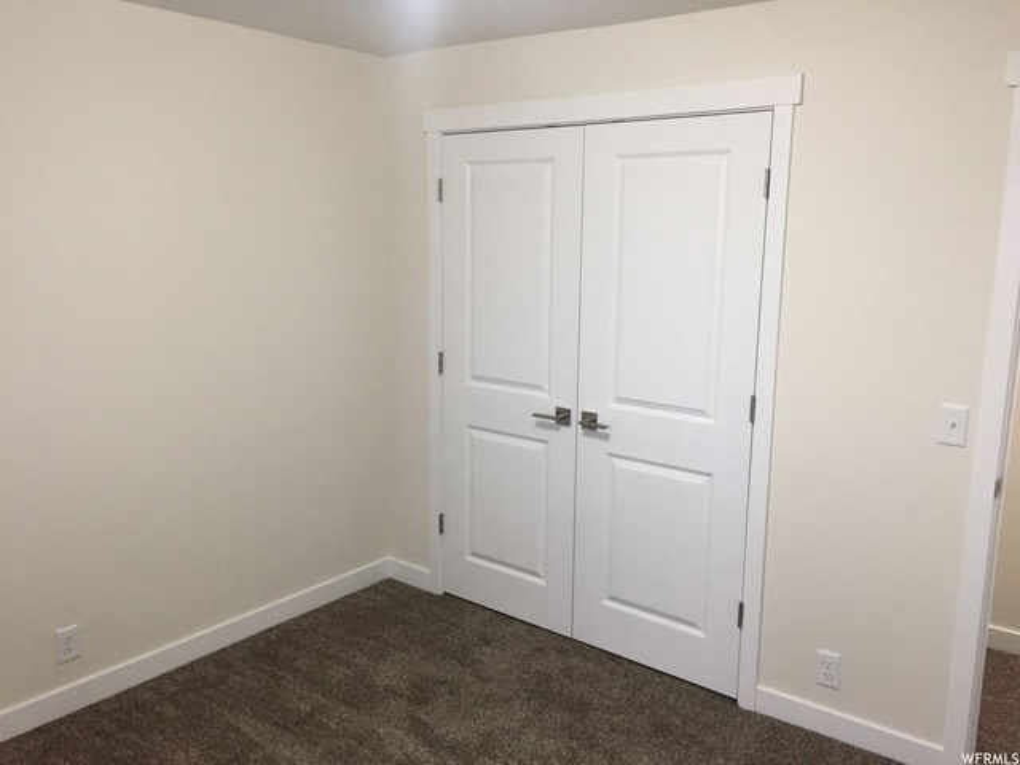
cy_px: 382
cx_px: 510
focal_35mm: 29
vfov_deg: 48.2
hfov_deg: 61.7
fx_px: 855
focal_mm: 4.15
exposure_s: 1/30
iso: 125
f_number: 2.2
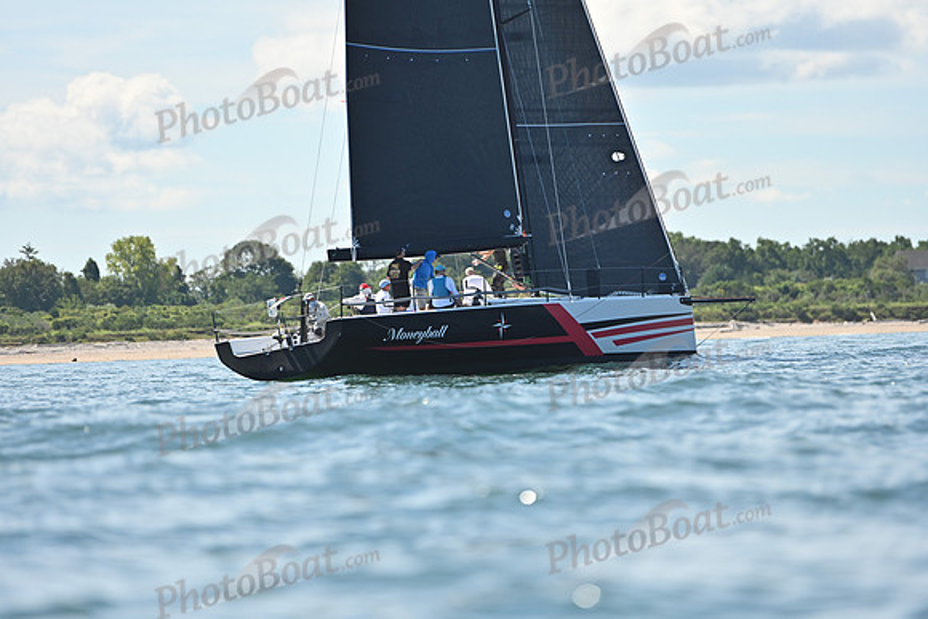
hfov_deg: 10.3
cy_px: 310
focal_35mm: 200
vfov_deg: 6.9
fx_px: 5157
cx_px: 464
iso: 250
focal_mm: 200
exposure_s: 1/1250
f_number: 3.5
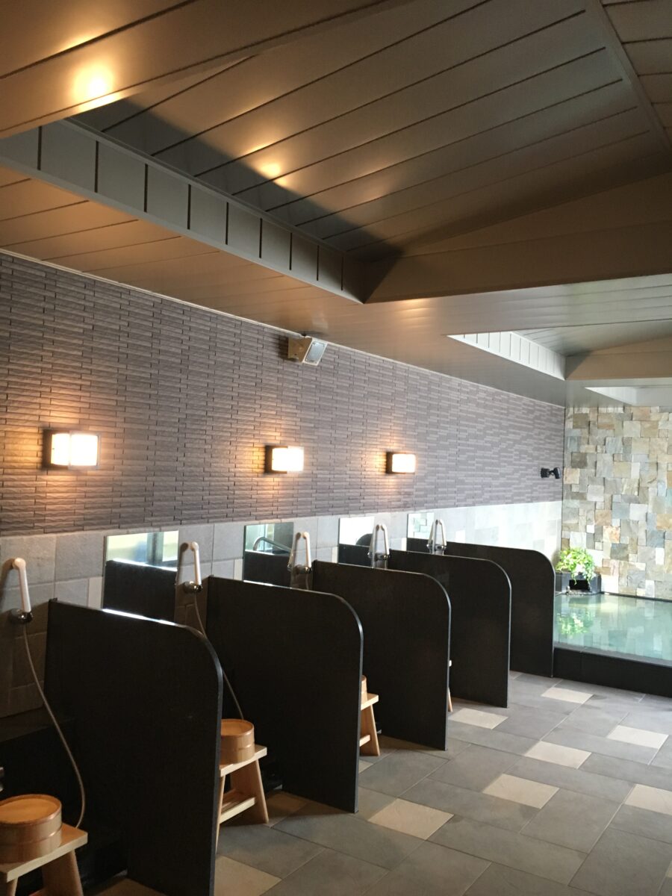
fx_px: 751
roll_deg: -1.8
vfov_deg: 61.7
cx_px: 336
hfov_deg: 48.2
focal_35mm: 29
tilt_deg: +2.6
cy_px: 448
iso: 125
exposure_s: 1/30
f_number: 2.2
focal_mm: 4.15
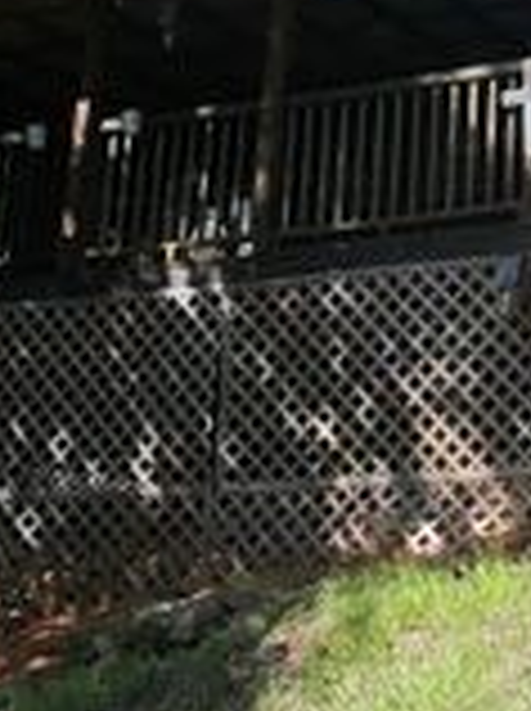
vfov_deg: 34.5
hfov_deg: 23.2
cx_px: 706
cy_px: 205
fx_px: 1128
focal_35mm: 55
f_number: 2.2
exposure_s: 1/270
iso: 54
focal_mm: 2.24
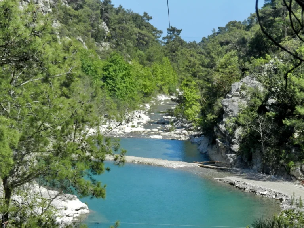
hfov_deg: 25.0
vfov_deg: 18.9
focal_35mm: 78
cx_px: 152
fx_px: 685
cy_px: 114
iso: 160
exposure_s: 1/500
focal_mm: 14.1
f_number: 4.8
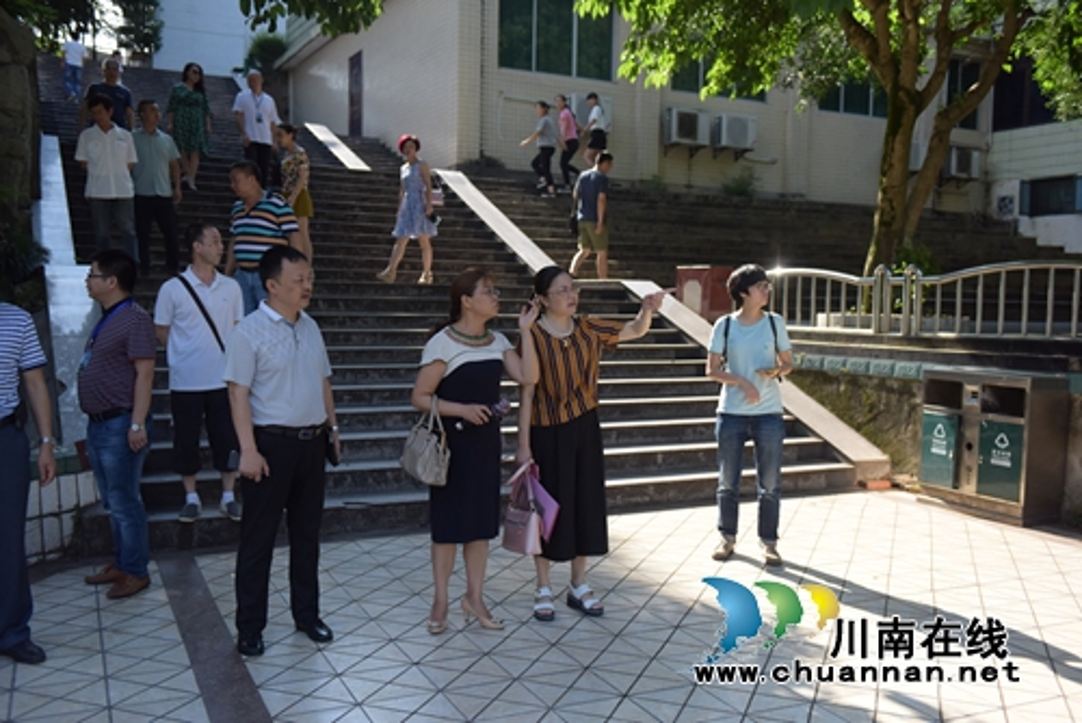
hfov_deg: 54.4
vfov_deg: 37.9
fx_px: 1053
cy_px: 362
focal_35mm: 35
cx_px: 541
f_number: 3.2
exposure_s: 1/8000
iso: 1600
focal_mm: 35
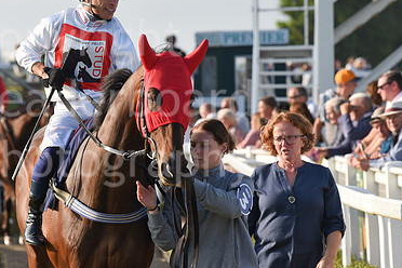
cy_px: 109
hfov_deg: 6.6
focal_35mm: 312
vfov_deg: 4.4
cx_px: 115
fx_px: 3484
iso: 640
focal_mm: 200
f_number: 6.3
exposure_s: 1/1600
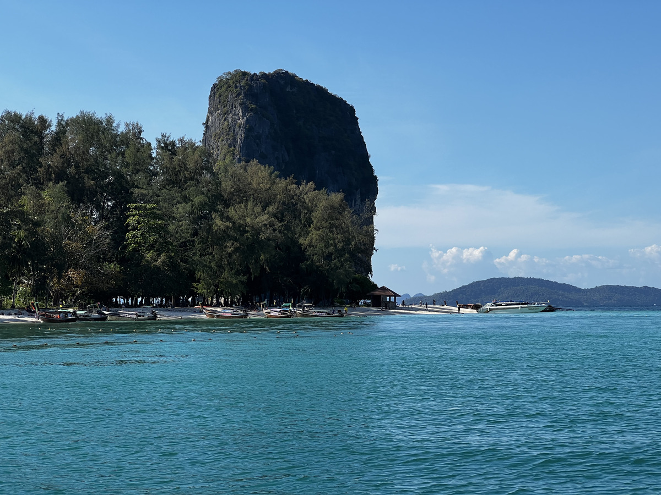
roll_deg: -1.2
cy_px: 248
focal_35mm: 77
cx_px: 330
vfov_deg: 19.1
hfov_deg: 25.3
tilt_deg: +1.7
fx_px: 1470
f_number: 2.8
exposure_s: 1/847
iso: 32
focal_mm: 9
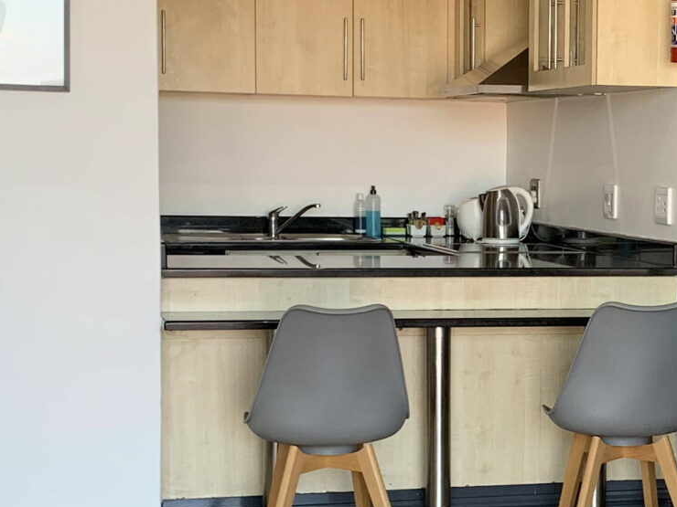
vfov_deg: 16.4
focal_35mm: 90
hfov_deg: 21.4
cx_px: 569
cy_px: 322
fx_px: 1760
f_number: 1.8
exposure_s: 1/121
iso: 80
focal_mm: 4.2
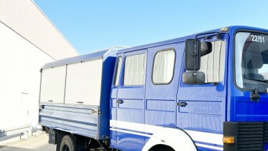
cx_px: 191
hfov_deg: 42.8
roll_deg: +0.1
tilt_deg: +0.9
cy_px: 104
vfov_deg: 25.3
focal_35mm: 47
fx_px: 334
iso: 50
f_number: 1.5
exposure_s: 1/2353
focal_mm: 5.7
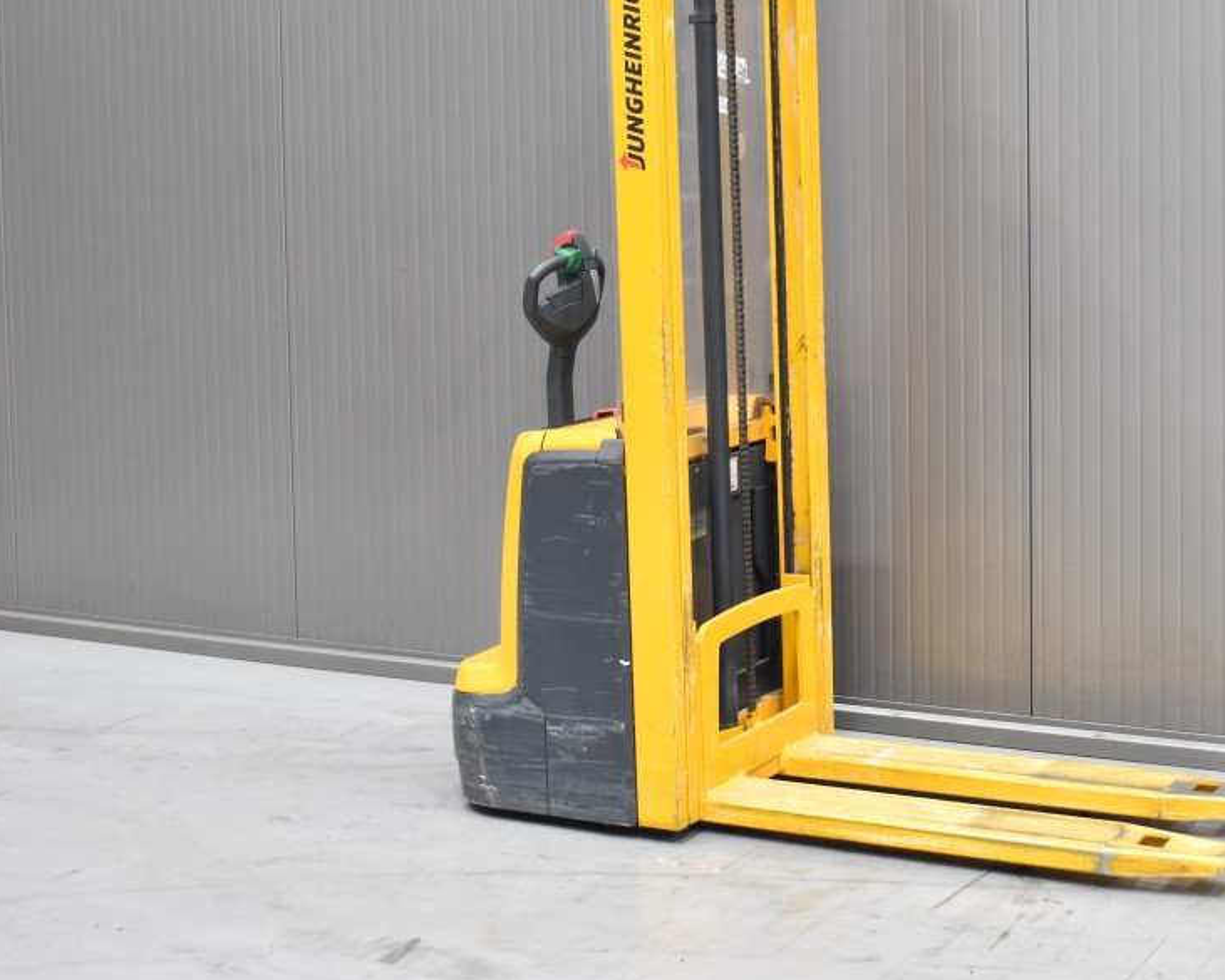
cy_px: 332
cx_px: 756
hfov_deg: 32.5
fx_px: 2095
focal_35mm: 58
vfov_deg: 26.2
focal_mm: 25
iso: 1600
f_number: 5
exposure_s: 1/30
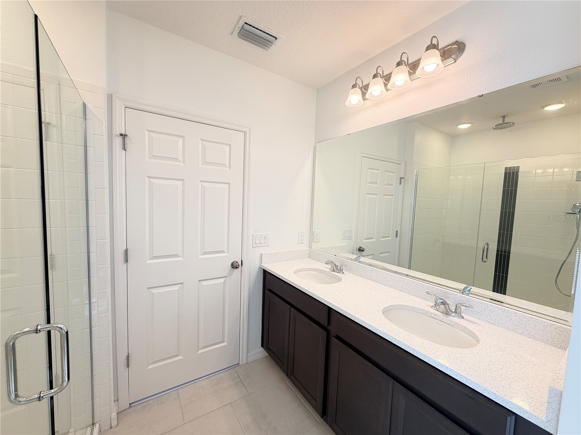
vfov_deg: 85.7
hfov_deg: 102.1
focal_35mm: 14
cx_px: 290
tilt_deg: -5.1
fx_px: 235
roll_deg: -2.5
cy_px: 218
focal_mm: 2.22
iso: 125
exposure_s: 1/120
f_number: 2.2
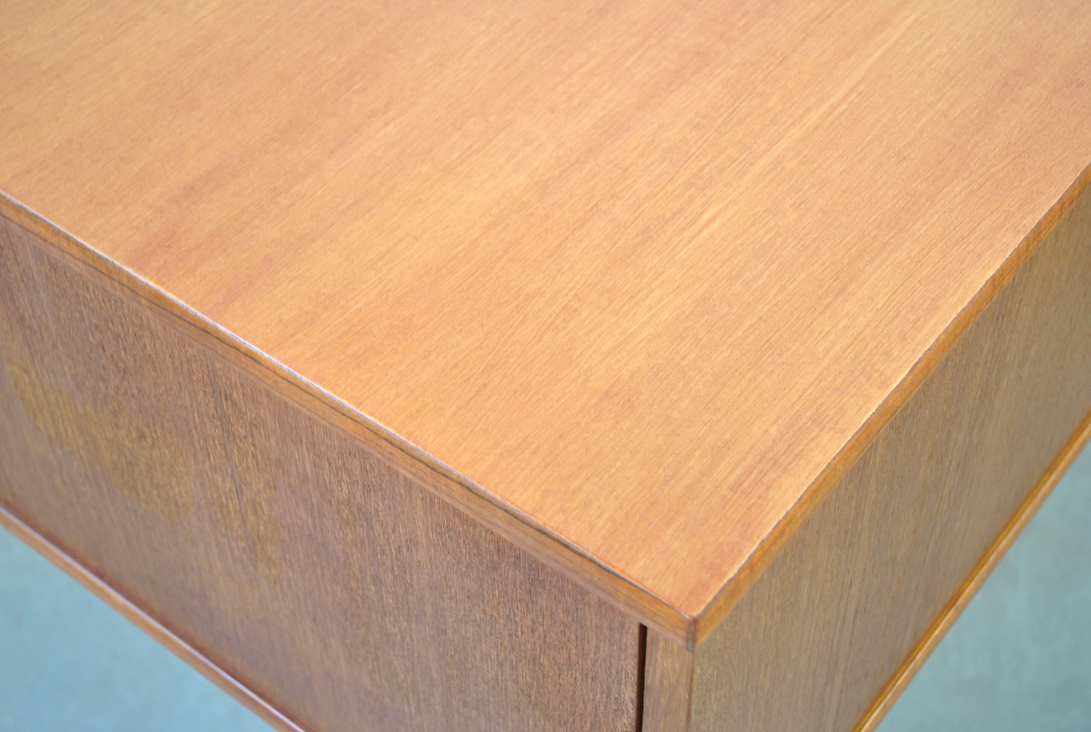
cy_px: 366
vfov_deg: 25.2
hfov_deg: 36.8
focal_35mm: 54
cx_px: 546
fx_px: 1640
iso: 200
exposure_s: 1/20
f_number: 5
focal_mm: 36
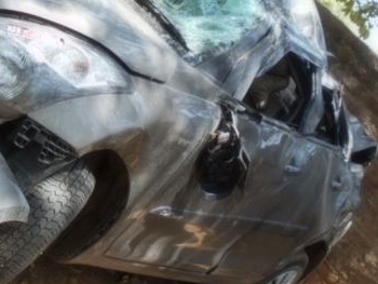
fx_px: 830
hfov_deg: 24.5
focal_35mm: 76
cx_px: 3
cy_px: 82
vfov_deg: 19.3
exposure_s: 1/125
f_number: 3.2
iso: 80
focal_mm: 4.6
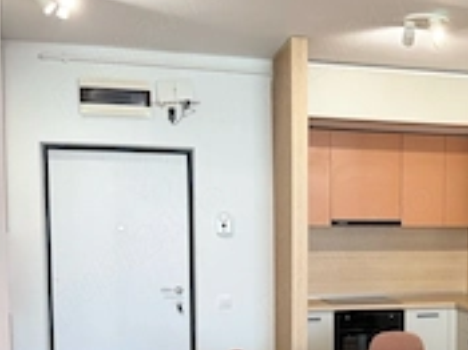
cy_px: 283
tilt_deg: -4.4
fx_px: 743
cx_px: 398
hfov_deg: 33.5
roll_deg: -1.0
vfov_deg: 26.0
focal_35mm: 55
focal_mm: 6.76
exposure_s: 1/100
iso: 200
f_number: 1.78
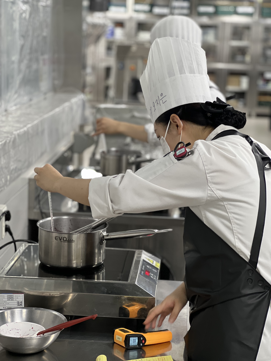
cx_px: 136
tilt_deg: -9.8
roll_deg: -1.6
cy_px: 180
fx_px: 804
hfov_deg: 19.1
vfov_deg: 25.3
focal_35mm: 77
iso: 125
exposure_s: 1/40
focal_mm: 9
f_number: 2.8
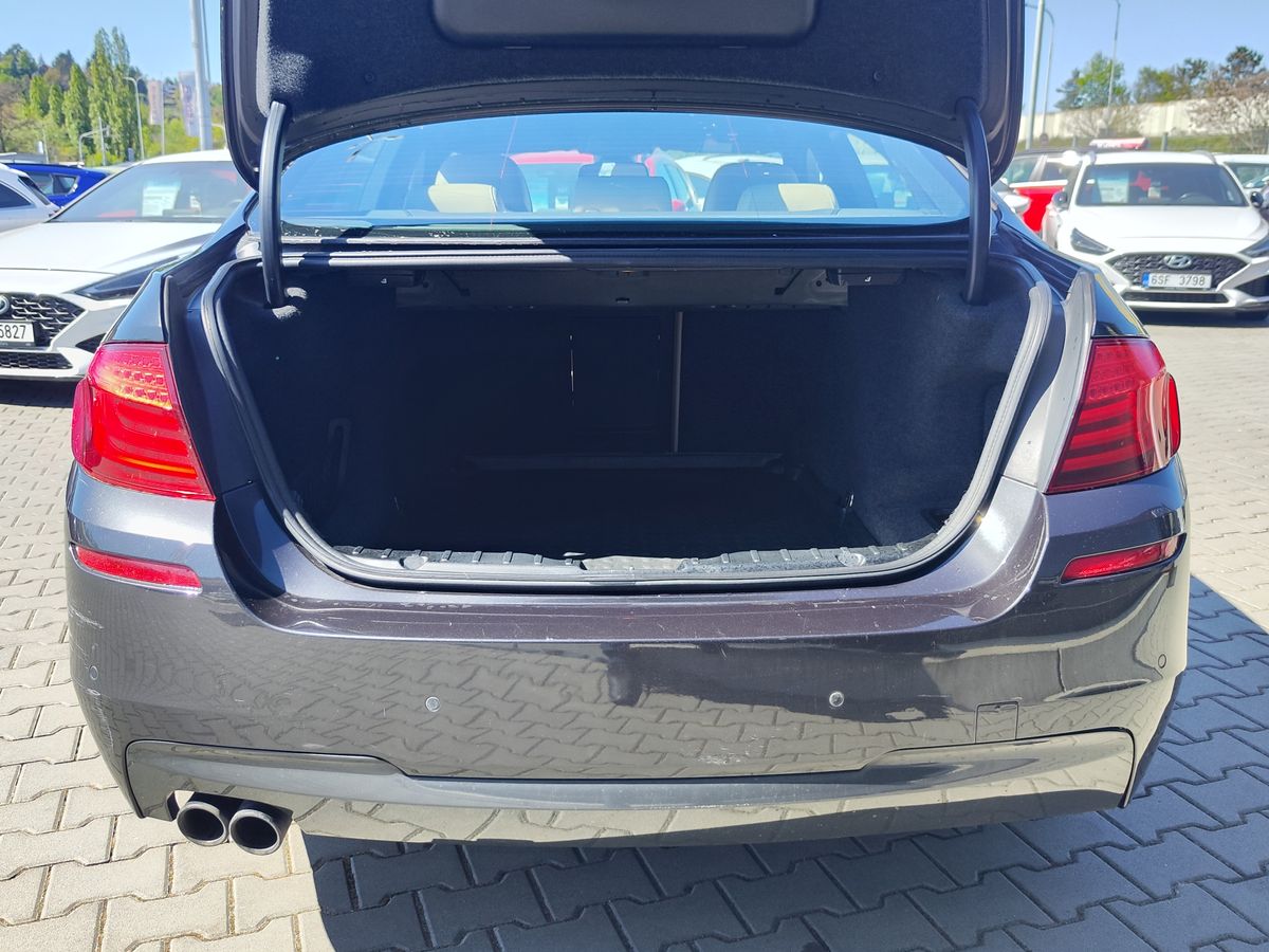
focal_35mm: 23
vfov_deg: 58.9
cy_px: 476
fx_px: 843
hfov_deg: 73.9
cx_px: 634
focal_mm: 7.01
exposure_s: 1/324
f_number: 1.69
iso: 50
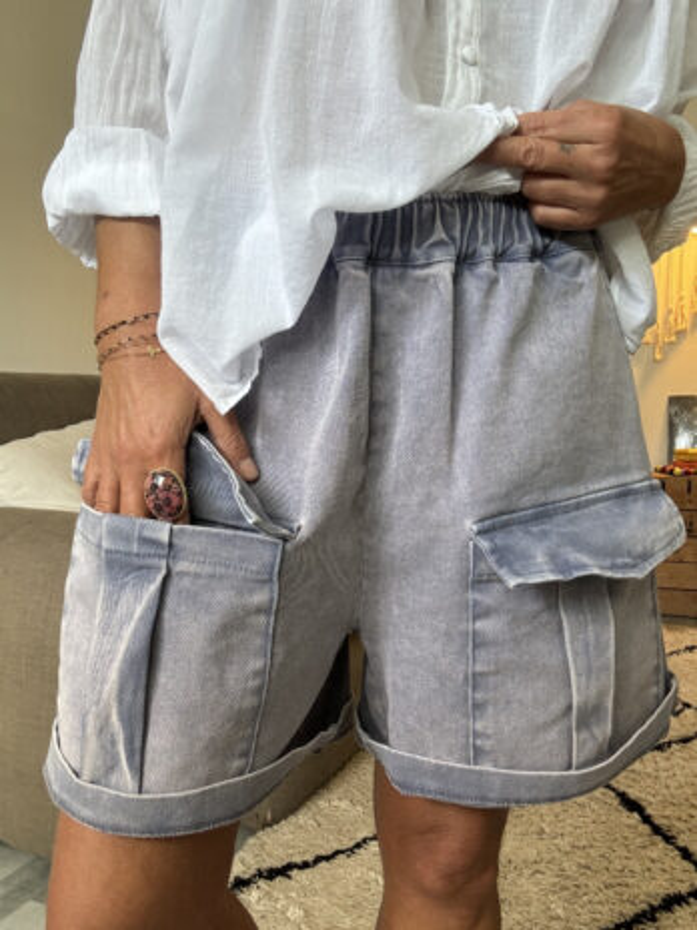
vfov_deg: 60.0
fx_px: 805
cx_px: 348
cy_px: 465
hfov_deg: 46.8
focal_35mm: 30
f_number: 1.9
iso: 100
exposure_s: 1/60
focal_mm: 2.69
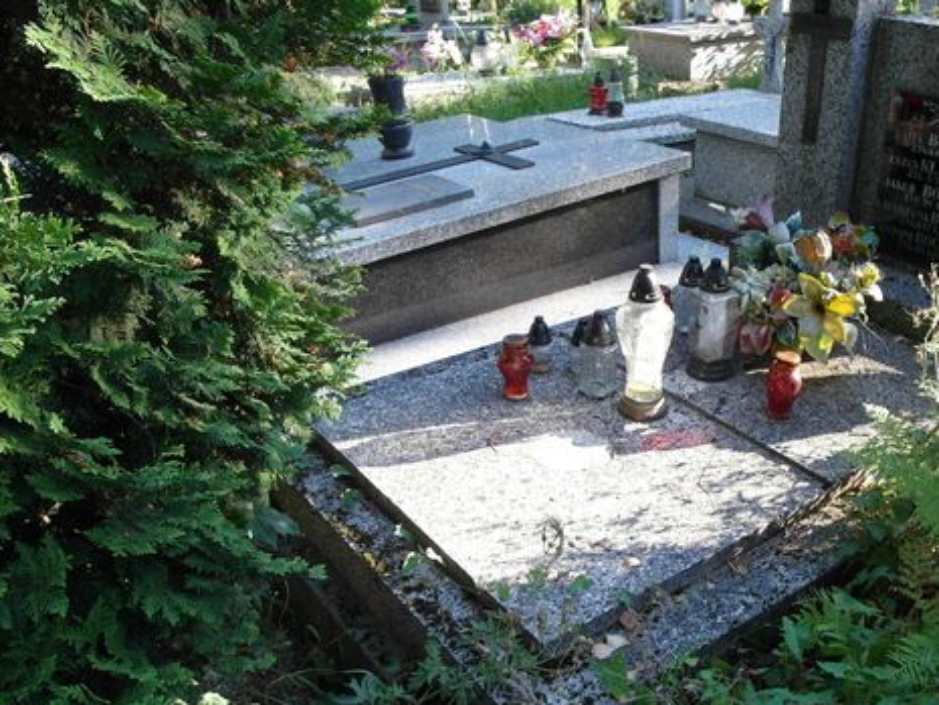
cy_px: 404
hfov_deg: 54.1
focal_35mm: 33
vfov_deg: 42.9
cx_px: 632
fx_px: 895
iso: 100
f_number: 3.4
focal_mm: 5.2
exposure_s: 1/90
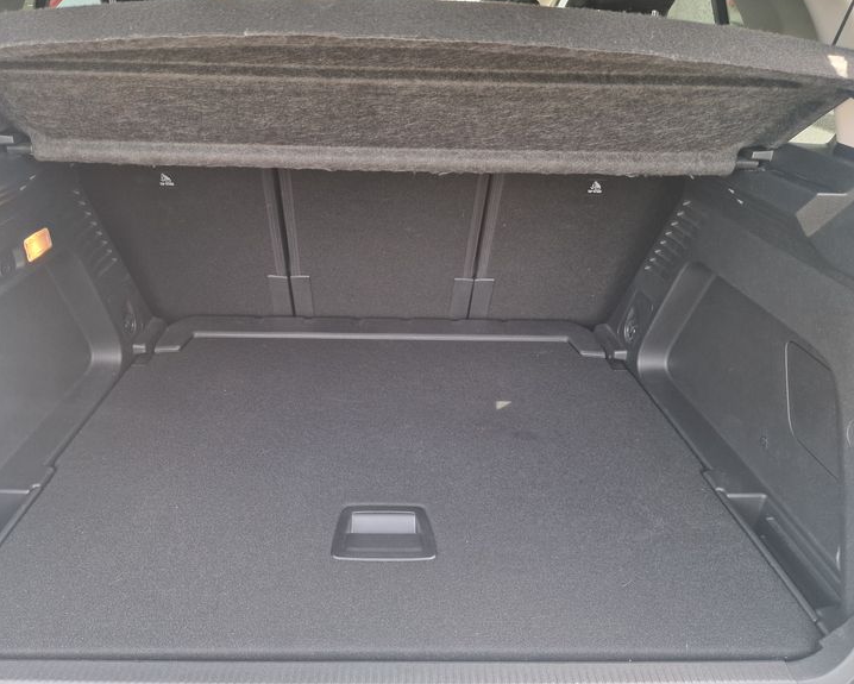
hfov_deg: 68.0
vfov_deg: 56.8
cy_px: 328
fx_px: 632
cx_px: 397
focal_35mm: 25
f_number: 1.8
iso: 200
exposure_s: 1/180
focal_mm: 6.4
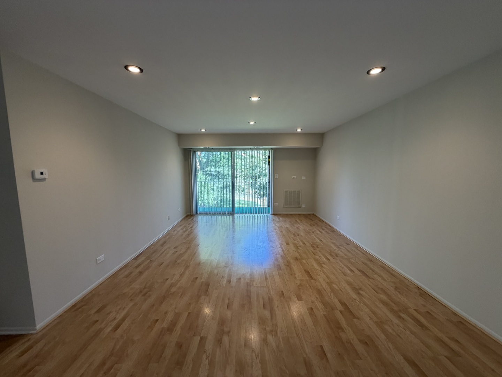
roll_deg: +0.2
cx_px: 251
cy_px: 188
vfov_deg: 85.7
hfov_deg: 102.1
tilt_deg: -6.4
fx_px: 203
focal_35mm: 14
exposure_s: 1/120
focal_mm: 2.22
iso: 250
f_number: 2.2
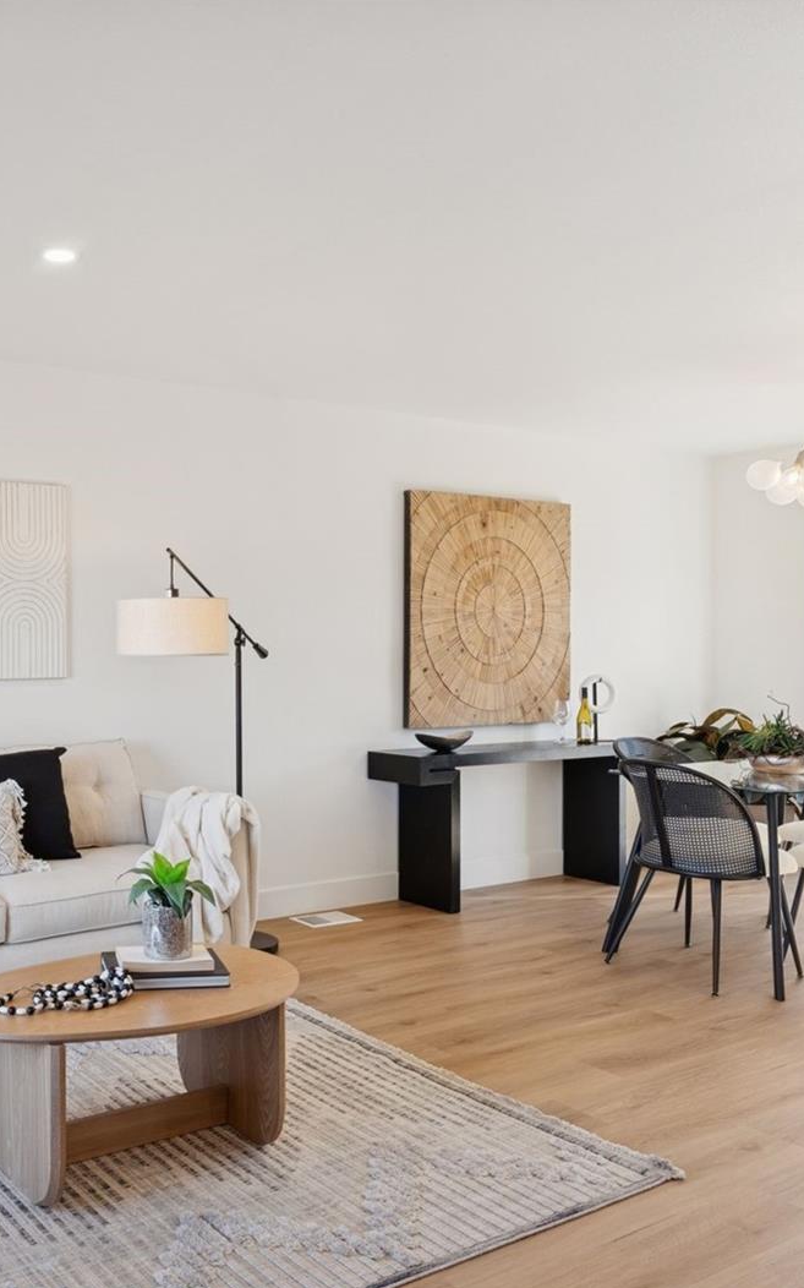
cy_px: 644
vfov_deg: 61.2
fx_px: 1087
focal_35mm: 31
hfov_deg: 38.3
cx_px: 111
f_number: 9
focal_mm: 20
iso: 400
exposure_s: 1/40
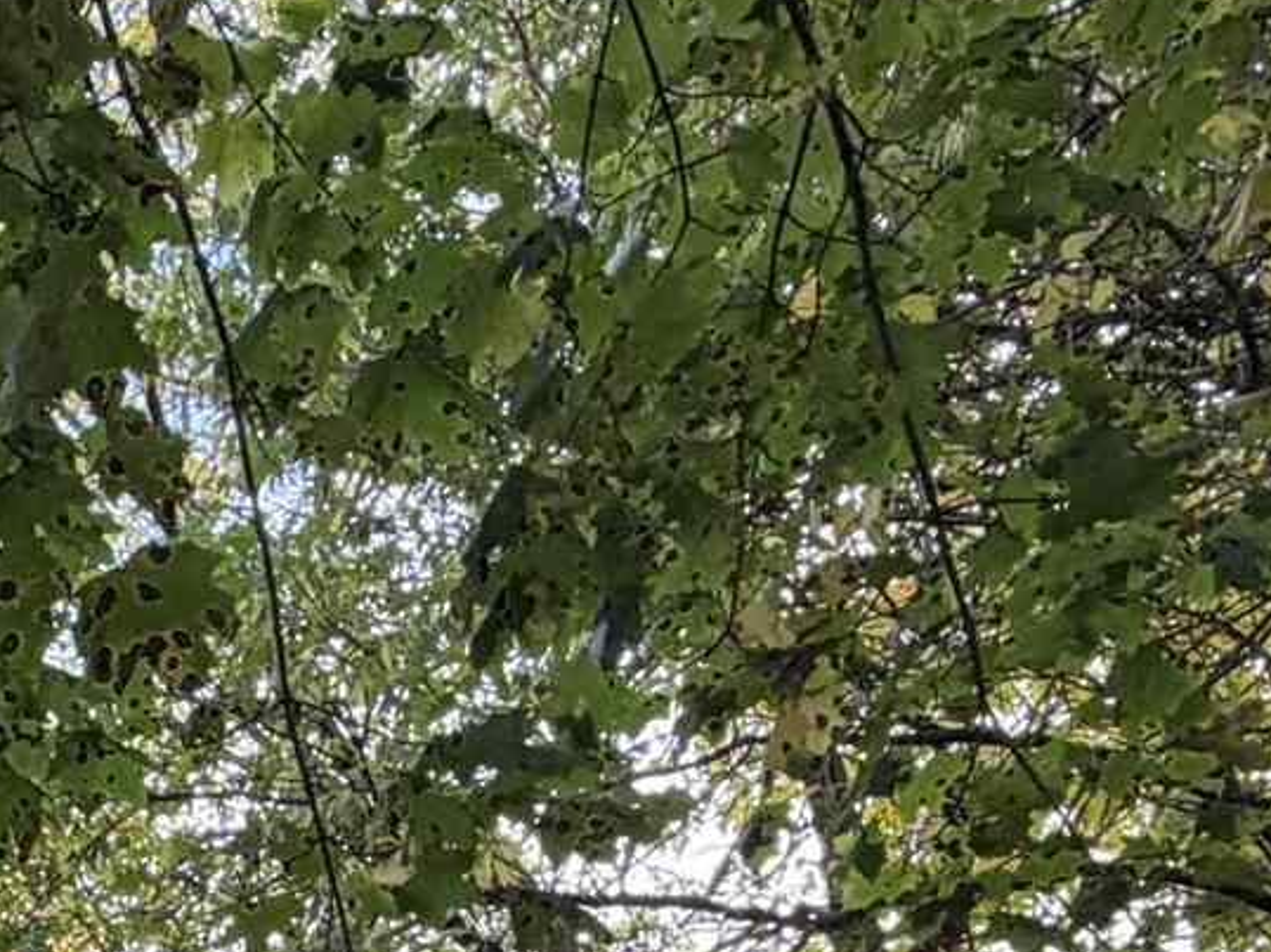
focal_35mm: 80
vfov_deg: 15.9
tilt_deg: +11.0
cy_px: 1668
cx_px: -309
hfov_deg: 22.3
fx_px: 2936
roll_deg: +0.1
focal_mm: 2.22
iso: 125
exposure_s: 1/121
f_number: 2.2
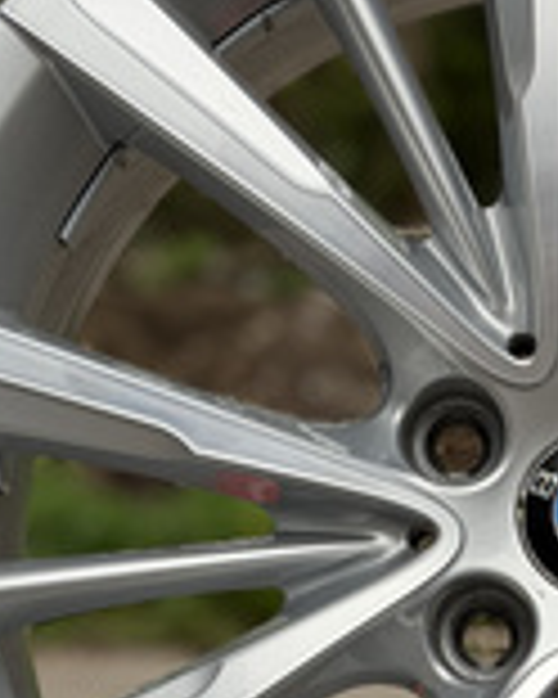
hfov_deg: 10.1
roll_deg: +0.1
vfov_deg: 12.6
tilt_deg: -3.4
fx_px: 3117
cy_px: 684
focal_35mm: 151
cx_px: 592
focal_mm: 6.76
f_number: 1.78
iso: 64
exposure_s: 1/726
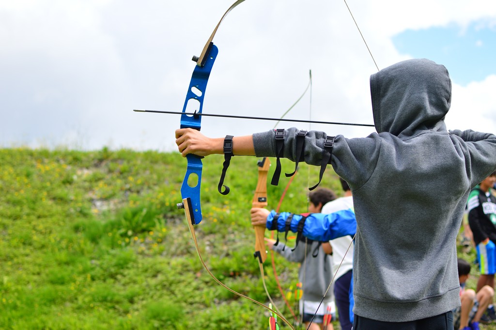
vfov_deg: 25.7
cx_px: 248
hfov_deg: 37.9
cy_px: 165
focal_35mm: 52
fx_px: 723
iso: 100
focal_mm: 35
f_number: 2.8
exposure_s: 1/1000
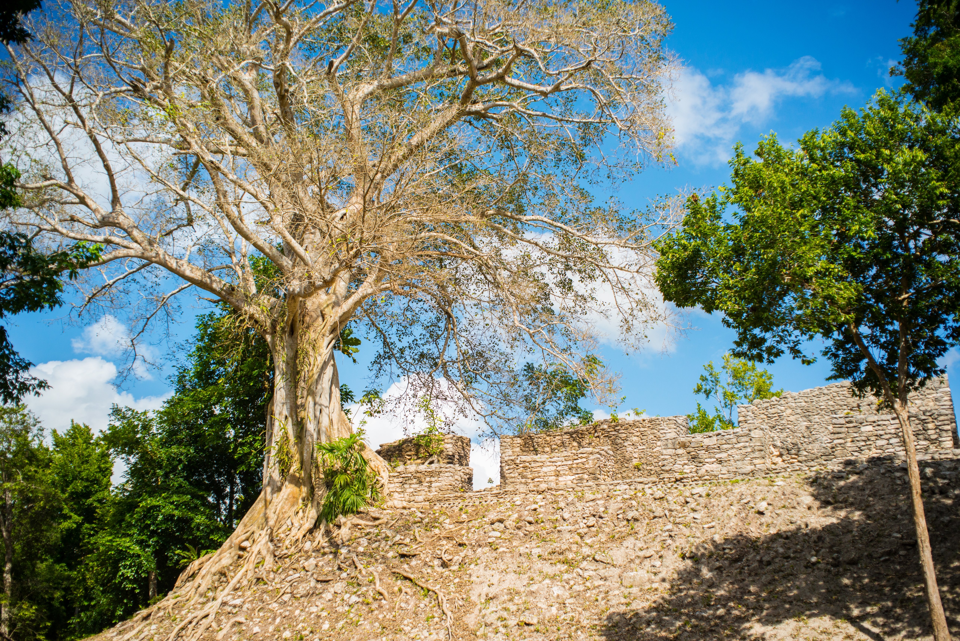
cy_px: 320
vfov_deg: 37.9
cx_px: 480
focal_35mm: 35
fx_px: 934
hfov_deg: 54.4
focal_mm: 35
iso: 400
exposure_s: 1/2500
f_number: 2.8
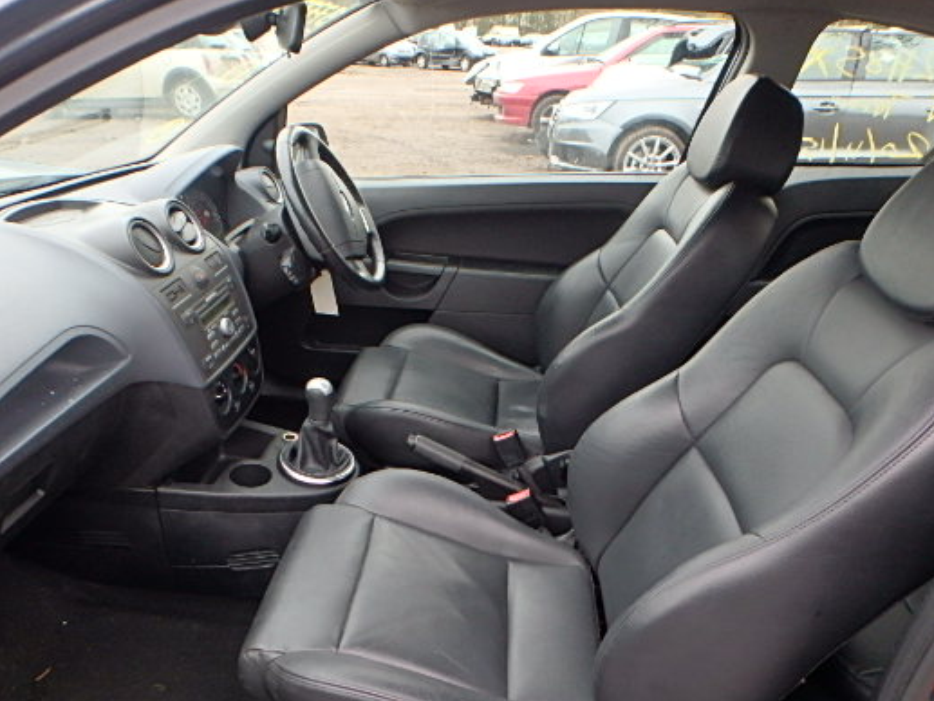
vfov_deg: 52.9
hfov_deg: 67.3
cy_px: 397
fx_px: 702
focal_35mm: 26
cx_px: 461
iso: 200
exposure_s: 1/50
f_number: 3.5
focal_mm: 3.7
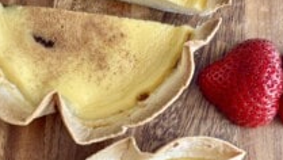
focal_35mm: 65
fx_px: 488
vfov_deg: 18.1
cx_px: 156
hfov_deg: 32.3
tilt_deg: -84.3
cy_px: 160
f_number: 1.5
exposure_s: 1/121
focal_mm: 5.7
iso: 32
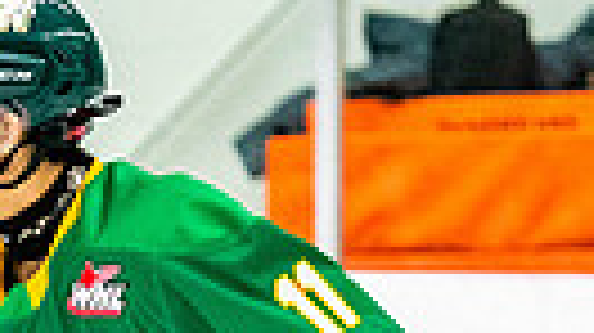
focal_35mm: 750
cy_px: 734
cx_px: 171
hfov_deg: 2.9
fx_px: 11803
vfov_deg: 1.6
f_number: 2.8
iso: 2000
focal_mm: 102
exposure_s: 1/640
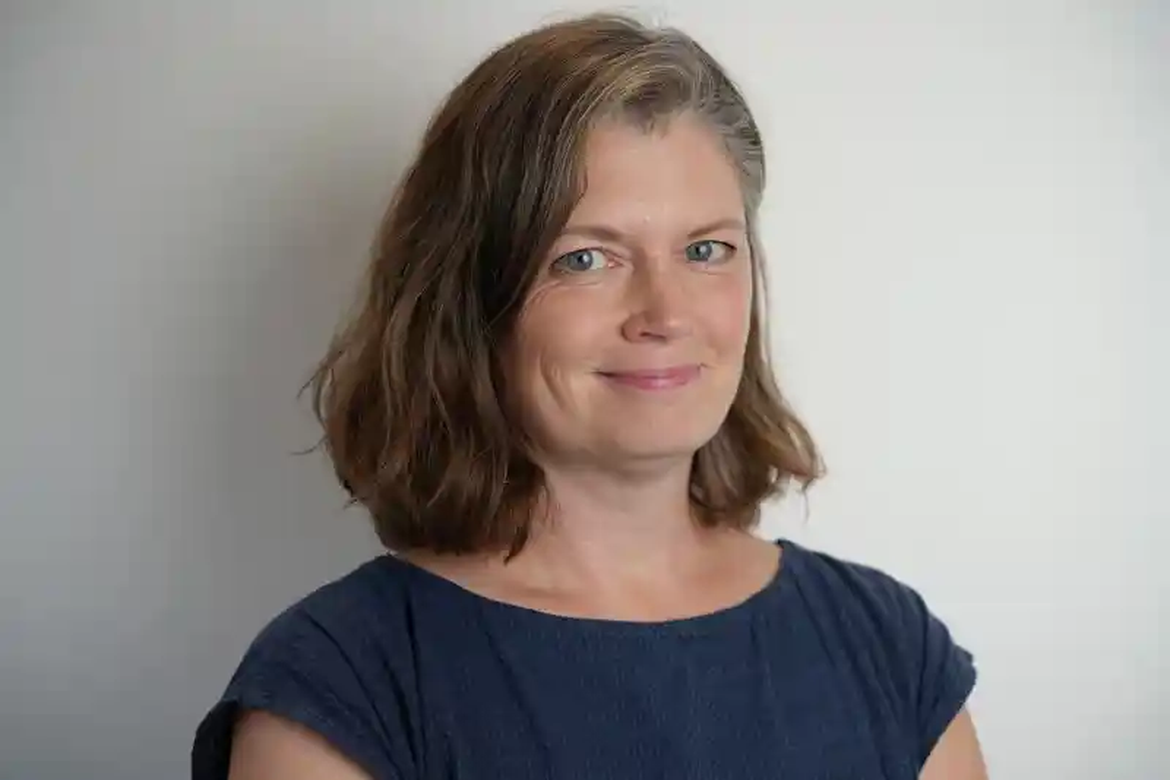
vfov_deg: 21.6
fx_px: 2044
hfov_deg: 31.9
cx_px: 585
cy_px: 390
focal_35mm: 63
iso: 500
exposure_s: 1/160
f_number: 4
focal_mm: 62.9
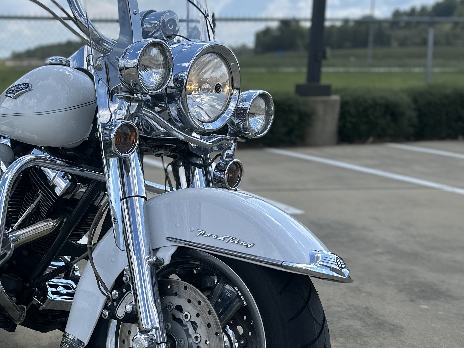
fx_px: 670
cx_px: 53
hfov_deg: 36.0
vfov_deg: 29.1
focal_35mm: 50
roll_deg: +0.3
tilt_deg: -9.3
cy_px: 185
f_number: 1.78
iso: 80
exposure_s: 1/4016
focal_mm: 6.86
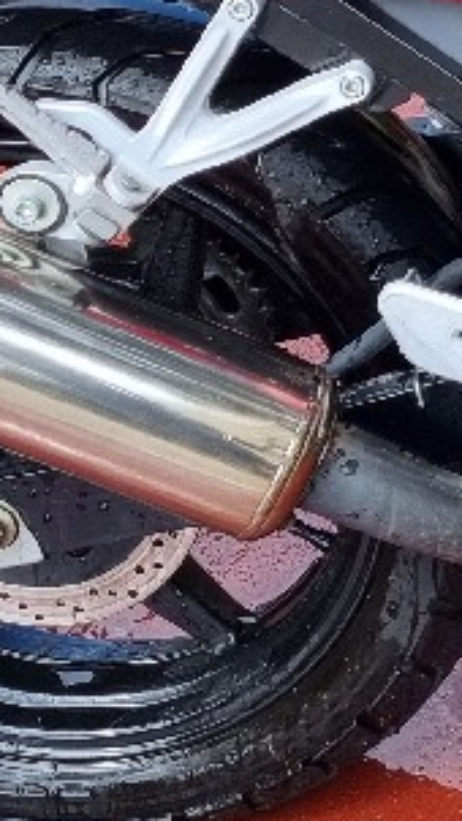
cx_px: 989
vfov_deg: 17.2
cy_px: -114
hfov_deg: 9.3
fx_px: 2612
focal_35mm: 120
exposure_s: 1/954
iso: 50
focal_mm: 5.4
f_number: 1.8
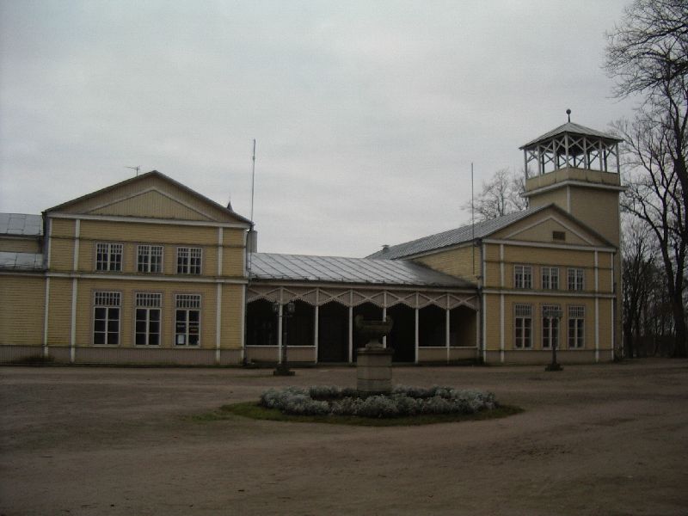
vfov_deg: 37.7
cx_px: 344
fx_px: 755
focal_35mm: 38
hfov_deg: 49.0
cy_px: 258
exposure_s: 1/60
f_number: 2.6
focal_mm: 5.8
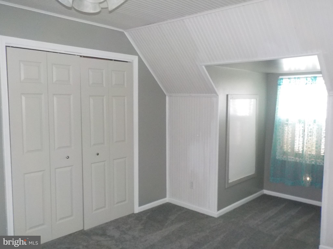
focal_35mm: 30
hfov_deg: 60.0
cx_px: 166
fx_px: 289
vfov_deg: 46.8
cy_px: 124
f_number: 3.3
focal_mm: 4.1
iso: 560
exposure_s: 1/15
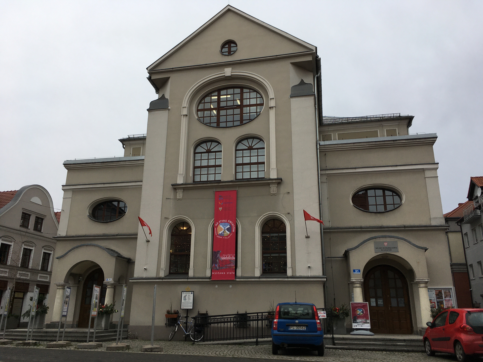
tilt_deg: +18.1
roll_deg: -1.9
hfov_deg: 61.7
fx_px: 405
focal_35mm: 29
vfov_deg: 48.2
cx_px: 242
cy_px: 181
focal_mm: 4.15
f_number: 2.2
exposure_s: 1/680
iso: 25
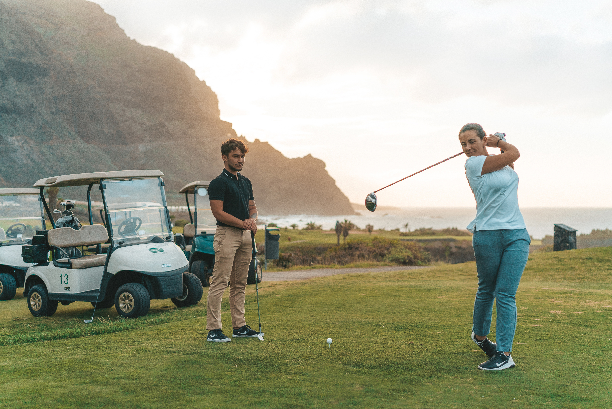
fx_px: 935
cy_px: 204
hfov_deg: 36.2
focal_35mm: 55
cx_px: 306
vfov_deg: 24.6
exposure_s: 1/1600
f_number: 2.8
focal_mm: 55
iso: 250
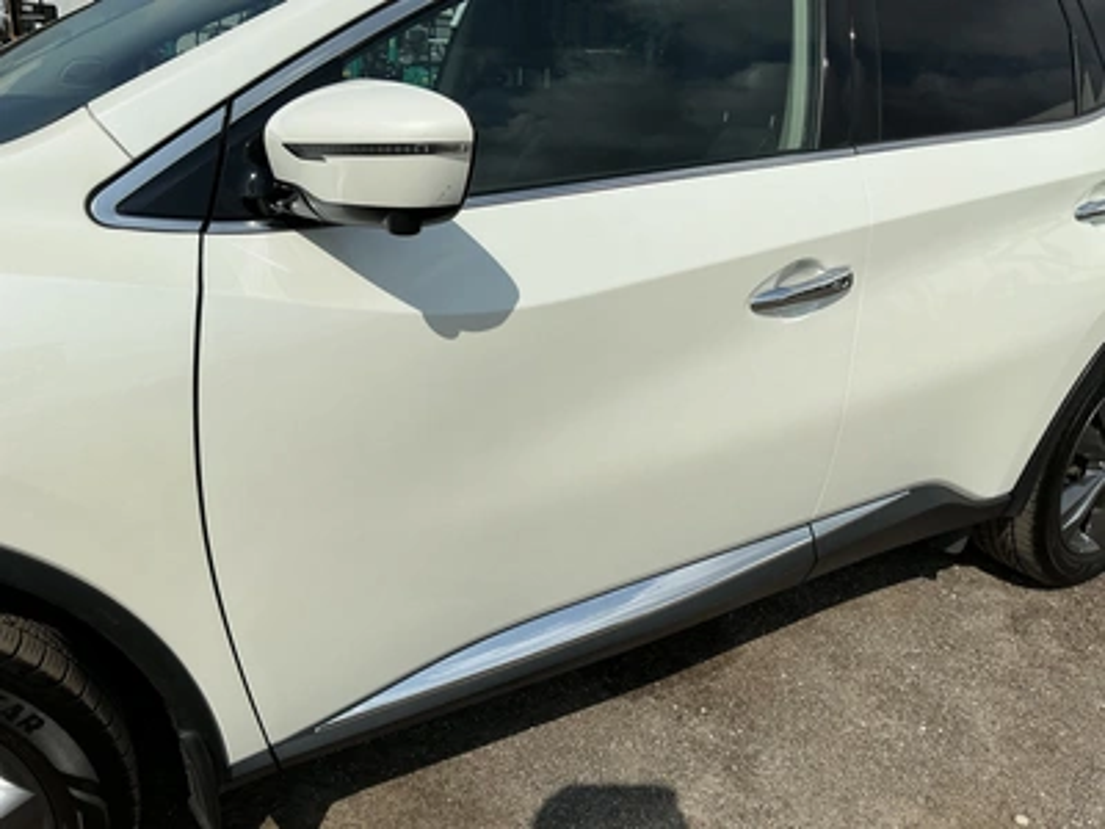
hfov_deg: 63.4
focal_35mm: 28
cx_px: 552
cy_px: 414
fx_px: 894
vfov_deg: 49.7
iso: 25
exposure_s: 1/5263
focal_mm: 3
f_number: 1.8
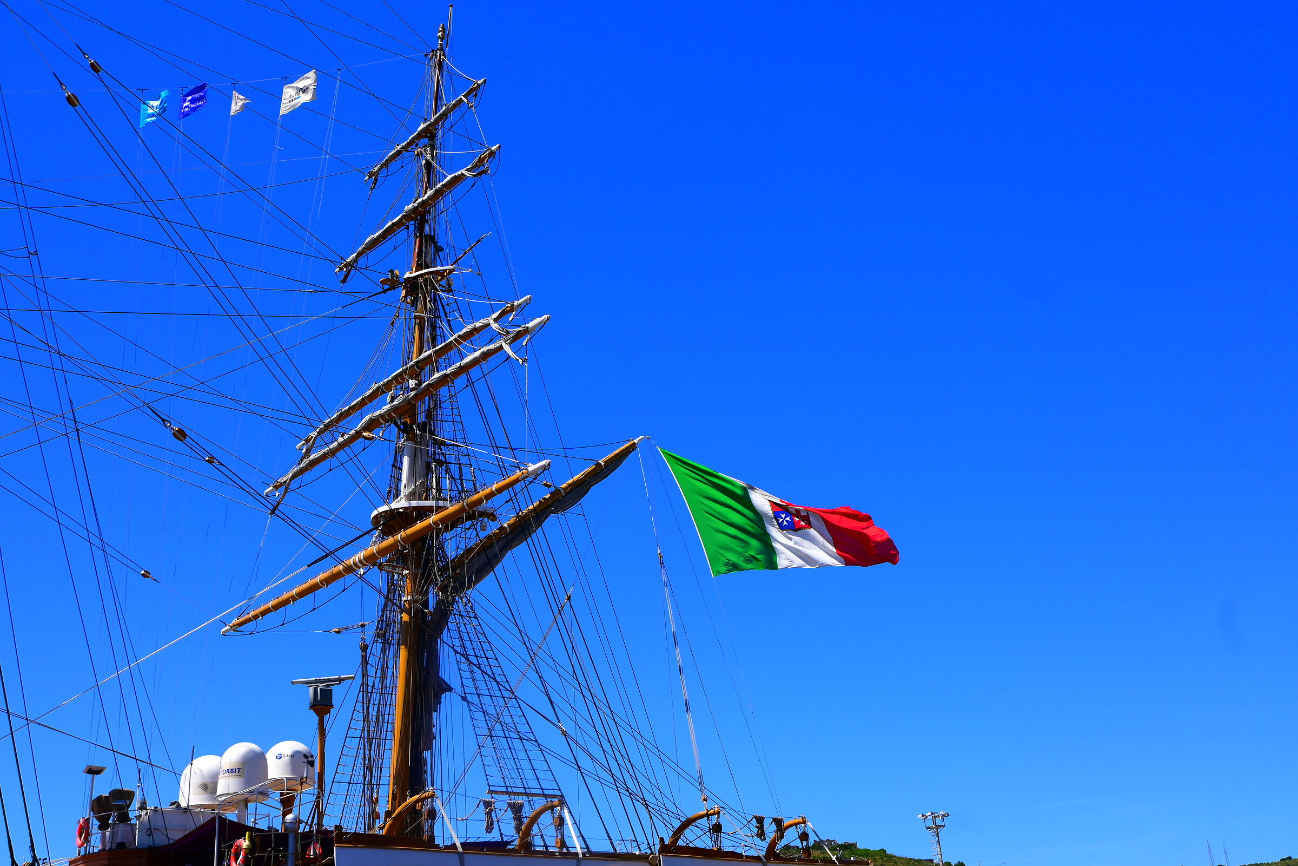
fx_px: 1514
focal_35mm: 42
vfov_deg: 31.9
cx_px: 649
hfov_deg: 46.4
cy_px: 433
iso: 100
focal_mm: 28
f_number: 6.3
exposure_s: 1/320
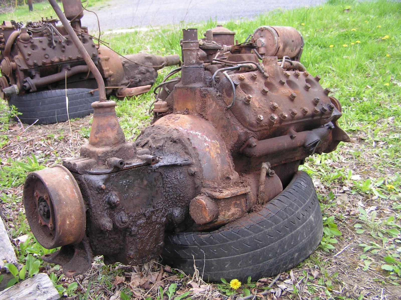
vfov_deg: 37.7
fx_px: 440
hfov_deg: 49.0
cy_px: 150
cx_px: 200
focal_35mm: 38
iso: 50
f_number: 2.8
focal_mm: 6.3
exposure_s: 1/40
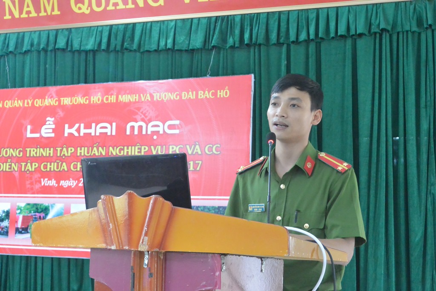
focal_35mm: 54
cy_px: 146
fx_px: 654
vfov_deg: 25.1
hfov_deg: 36.9
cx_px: 218
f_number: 5
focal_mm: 20.3
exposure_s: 1/30
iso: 2500
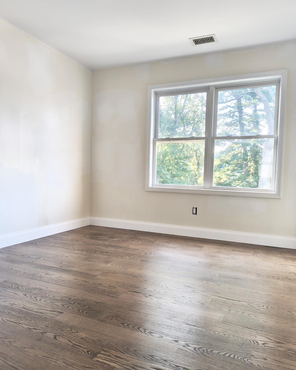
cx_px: 148
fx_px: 285
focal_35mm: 26
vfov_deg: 66.0
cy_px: 185
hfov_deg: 54.9
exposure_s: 1/50
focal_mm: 5.56
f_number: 1.88
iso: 711
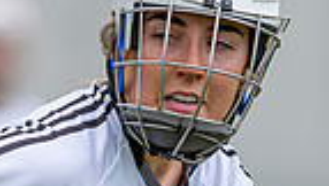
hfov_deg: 1.0
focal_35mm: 2116
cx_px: 57
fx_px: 18491
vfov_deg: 0.6
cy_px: 351
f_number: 2.8
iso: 100
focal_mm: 300
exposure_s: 1/1250
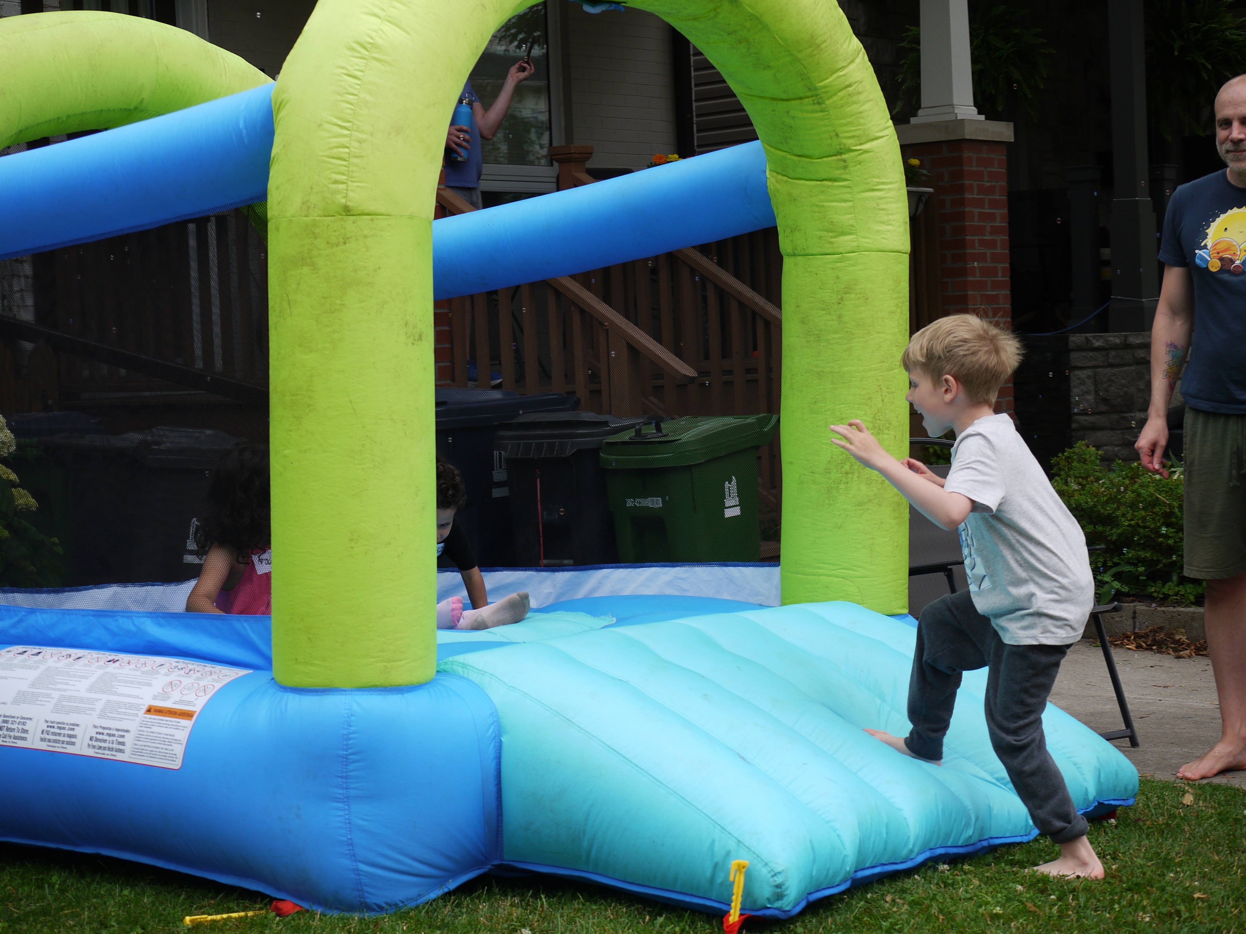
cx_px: 623
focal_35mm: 70
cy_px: 467
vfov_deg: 21.0
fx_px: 2520
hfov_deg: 27.8
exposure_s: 1/320
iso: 100
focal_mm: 35
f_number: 4
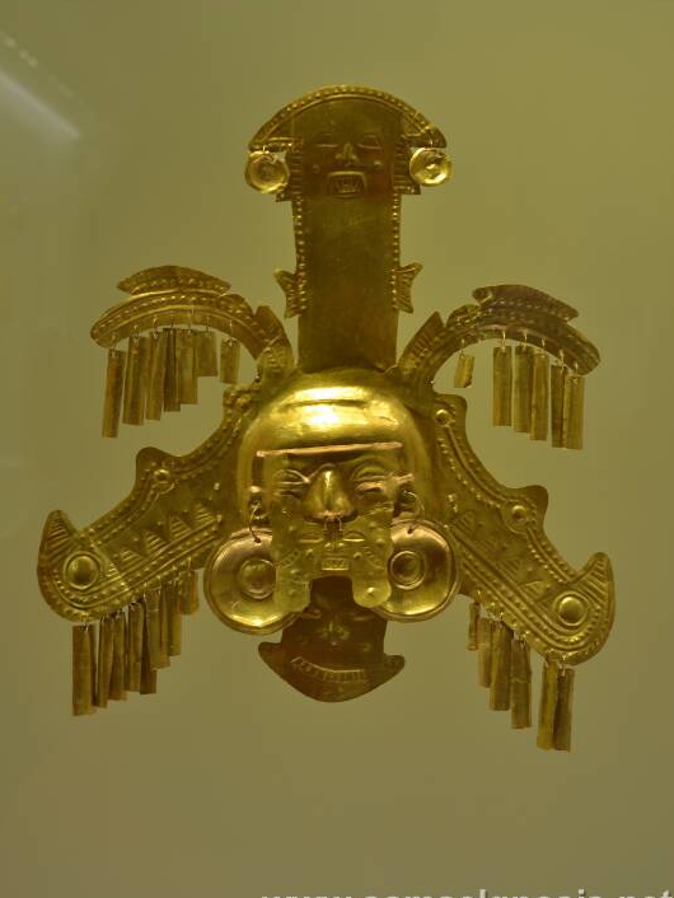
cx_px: 336
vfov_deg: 38.9
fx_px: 1271
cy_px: 418
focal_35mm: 49
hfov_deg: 29.7
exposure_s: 1/15
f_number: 5.6
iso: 200
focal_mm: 30
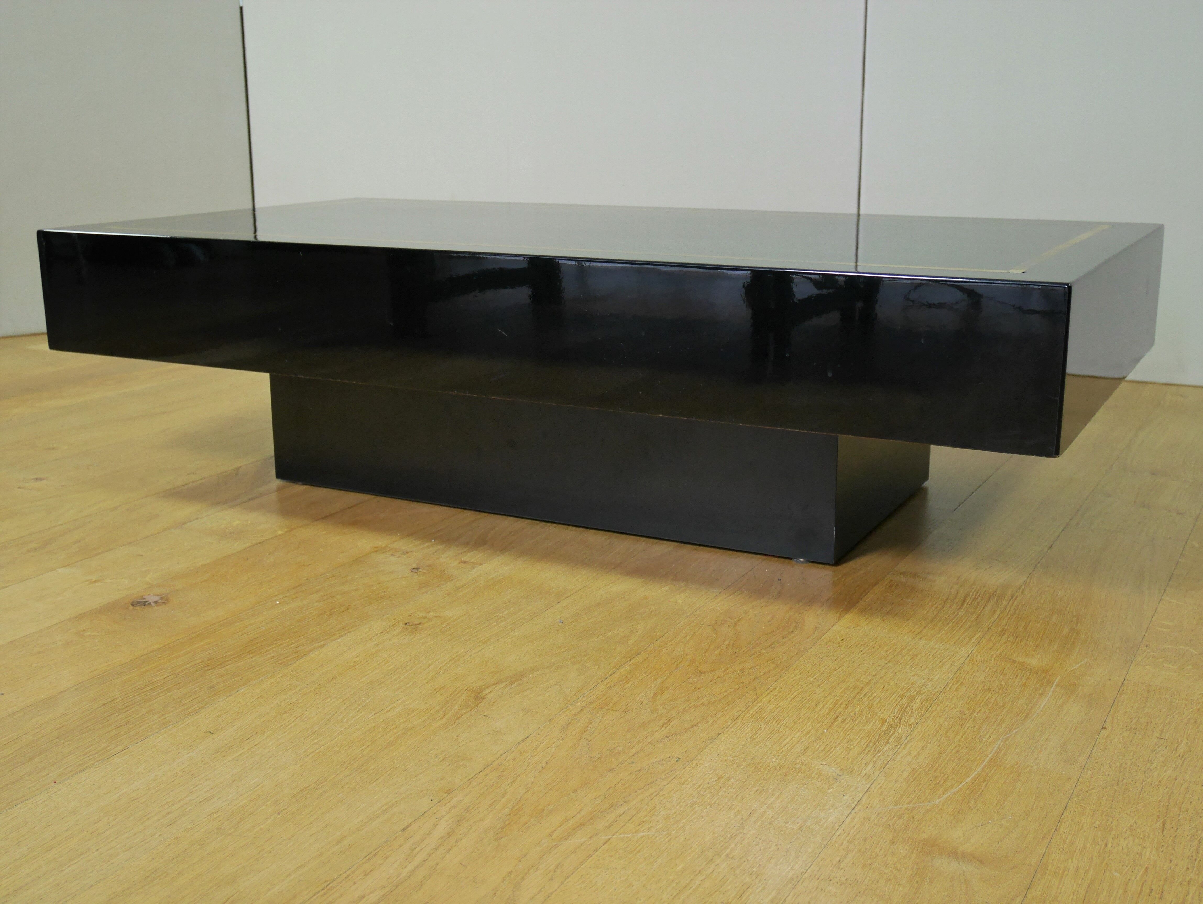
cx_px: 602
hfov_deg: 46.8
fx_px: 1391
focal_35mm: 40
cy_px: 452
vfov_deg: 36.0
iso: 800
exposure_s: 1/60
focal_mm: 20
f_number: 4.6
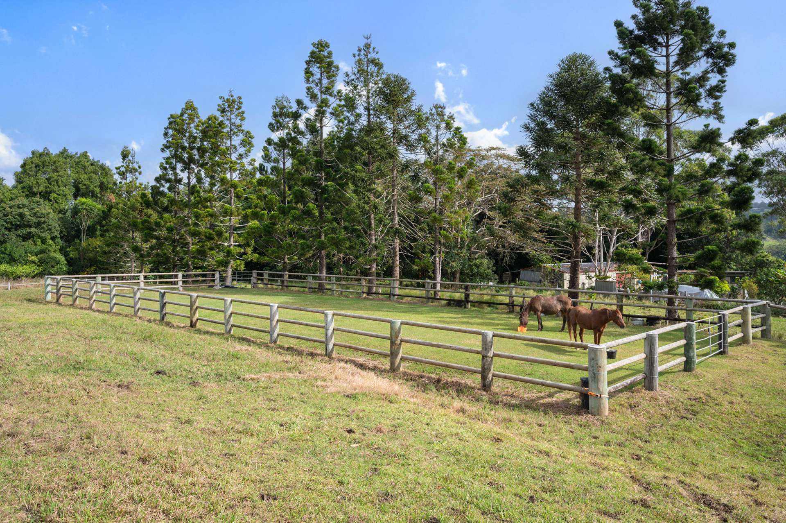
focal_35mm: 24
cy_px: 262
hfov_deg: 72.7
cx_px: 393
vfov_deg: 52.1
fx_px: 534
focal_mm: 24.5
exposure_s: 1/320
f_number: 6.3
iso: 100
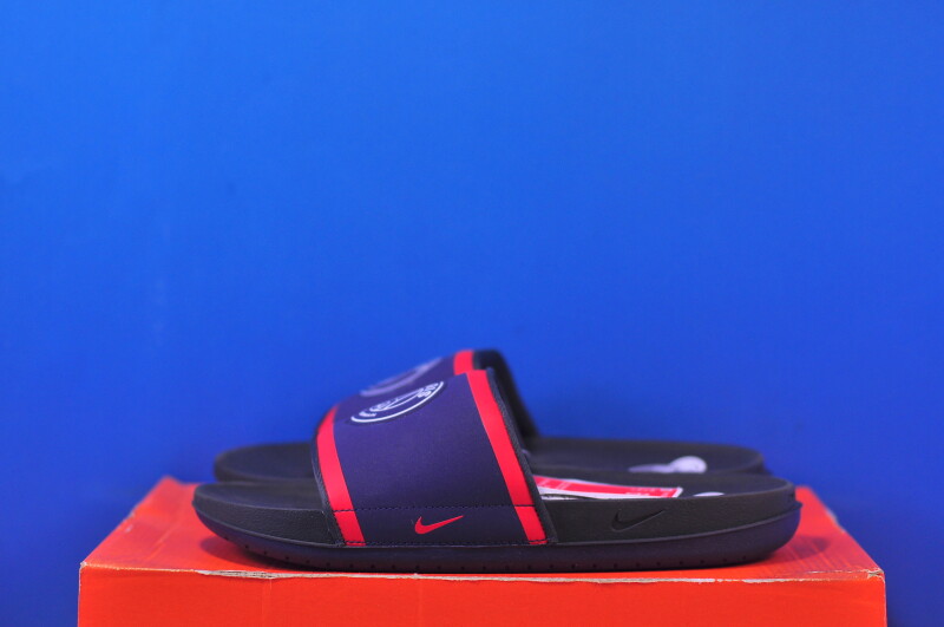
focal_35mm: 75
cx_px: 472
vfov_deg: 18.1
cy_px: 314
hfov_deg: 27.0
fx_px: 1964
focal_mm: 50
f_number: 2.5
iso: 250
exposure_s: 1/320
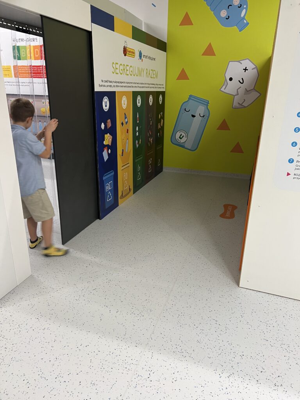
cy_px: 200
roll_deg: -1.1
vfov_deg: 67.3
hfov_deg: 53.1
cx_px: 150
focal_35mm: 26
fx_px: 300
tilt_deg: -20.7
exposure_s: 1/50
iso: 64
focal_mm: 5.7
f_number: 1.5
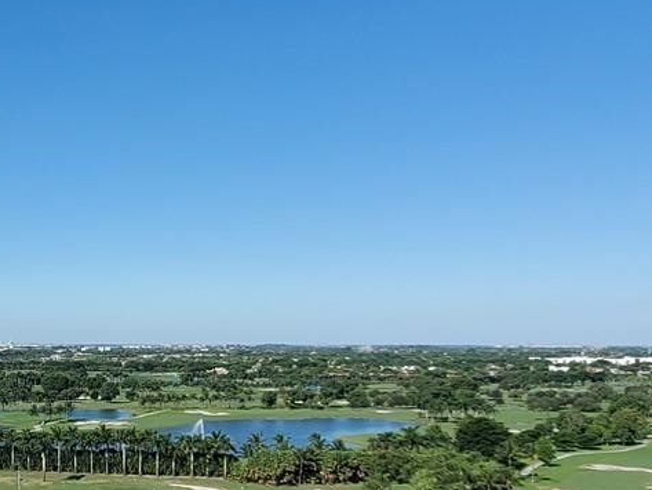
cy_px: 352
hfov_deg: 37.2
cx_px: -34
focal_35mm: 44
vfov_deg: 32.4
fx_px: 829
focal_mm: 1.8
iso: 50
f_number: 2.2
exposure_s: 1/1147
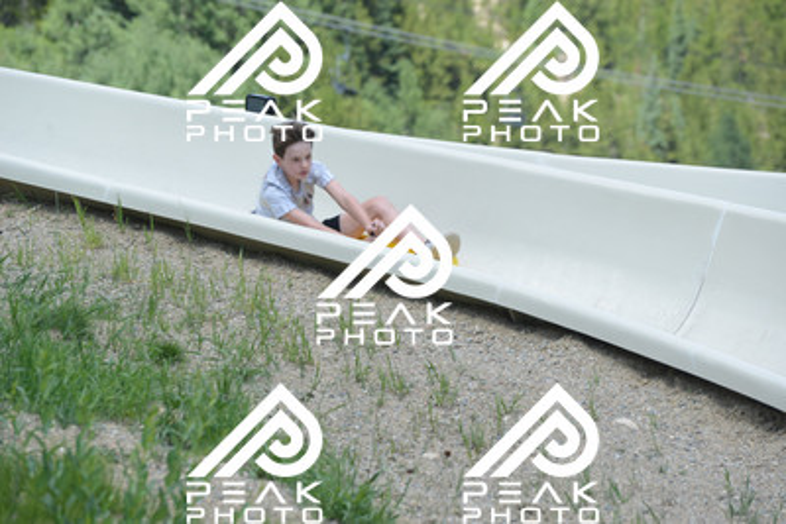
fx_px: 4259
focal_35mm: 195
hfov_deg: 10.5
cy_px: 262
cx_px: 393
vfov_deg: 7.0
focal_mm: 195
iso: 500
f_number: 6.3
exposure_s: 1/640
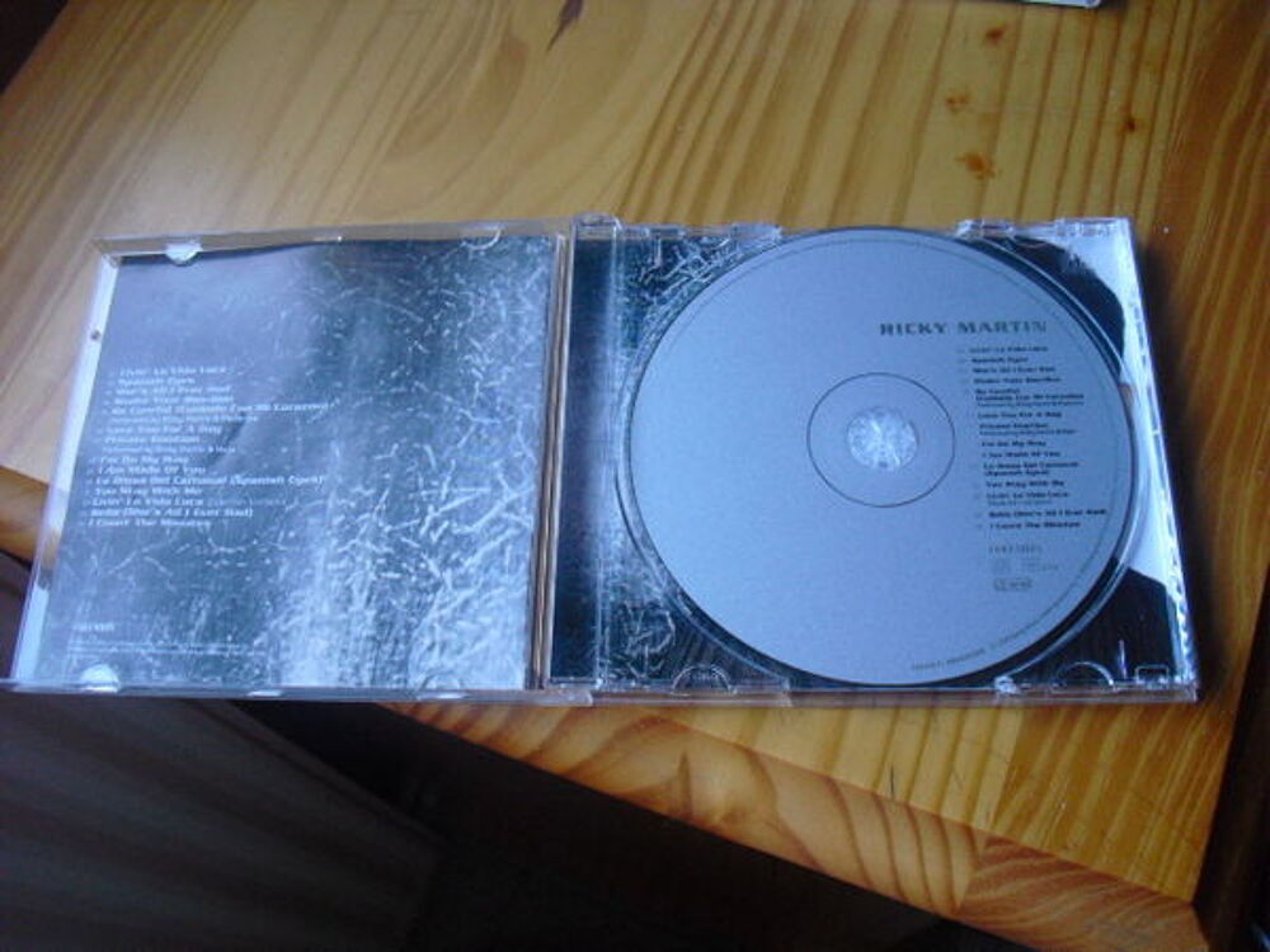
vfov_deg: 39.7
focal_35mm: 36
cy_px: 476
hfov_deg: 51.4
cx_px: 635
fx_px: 1321
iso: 400
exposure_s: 1/100
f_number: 3.1
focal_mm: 6.3
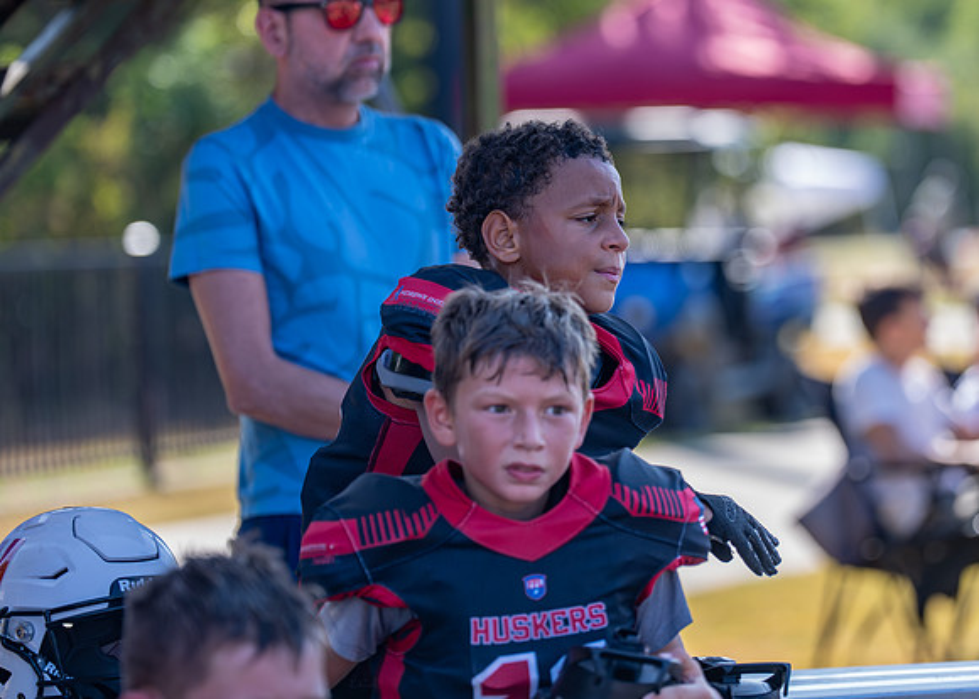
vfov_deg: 7.4
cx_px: 572
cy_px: 272
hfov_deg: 10.3
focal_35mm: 195
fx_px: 5409
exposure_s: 1/800
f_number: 2.8
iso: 160
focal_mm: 145
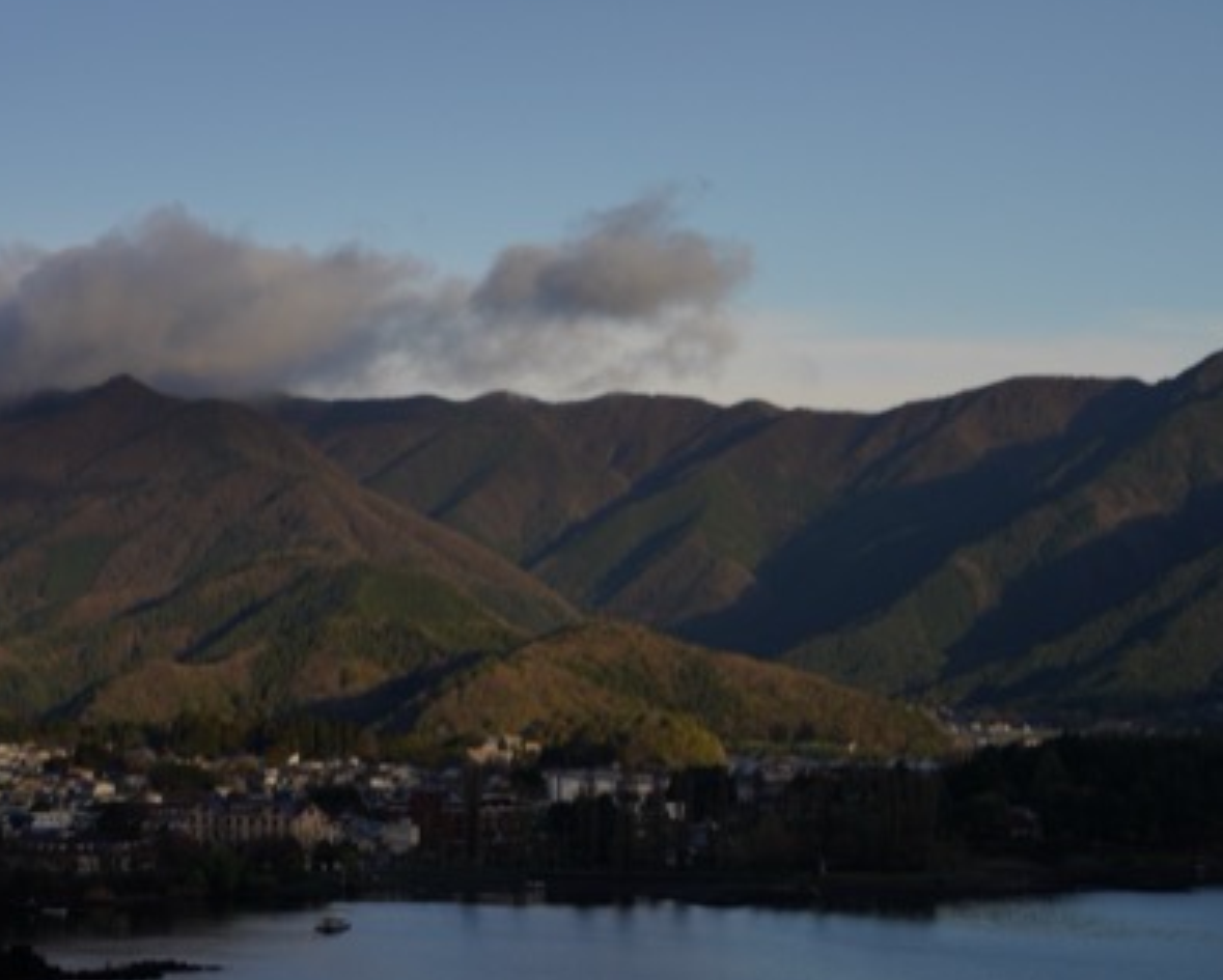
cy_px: 613
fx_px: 3151
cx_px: 507
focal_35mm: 87
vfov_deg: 17.7
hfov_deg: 21.9
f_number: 14
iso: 100
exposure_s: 1/100
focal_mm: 57
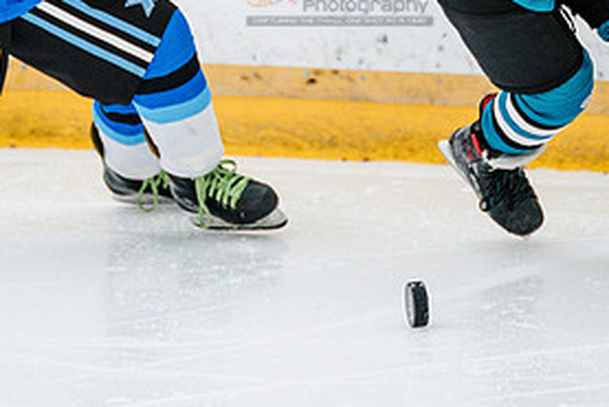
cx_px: 272
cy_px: 8
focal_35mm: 524
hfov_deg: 3.9
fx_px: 8869
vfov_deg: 2.6
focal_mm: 221
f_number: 3.2
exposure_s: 1/2500
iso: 1250
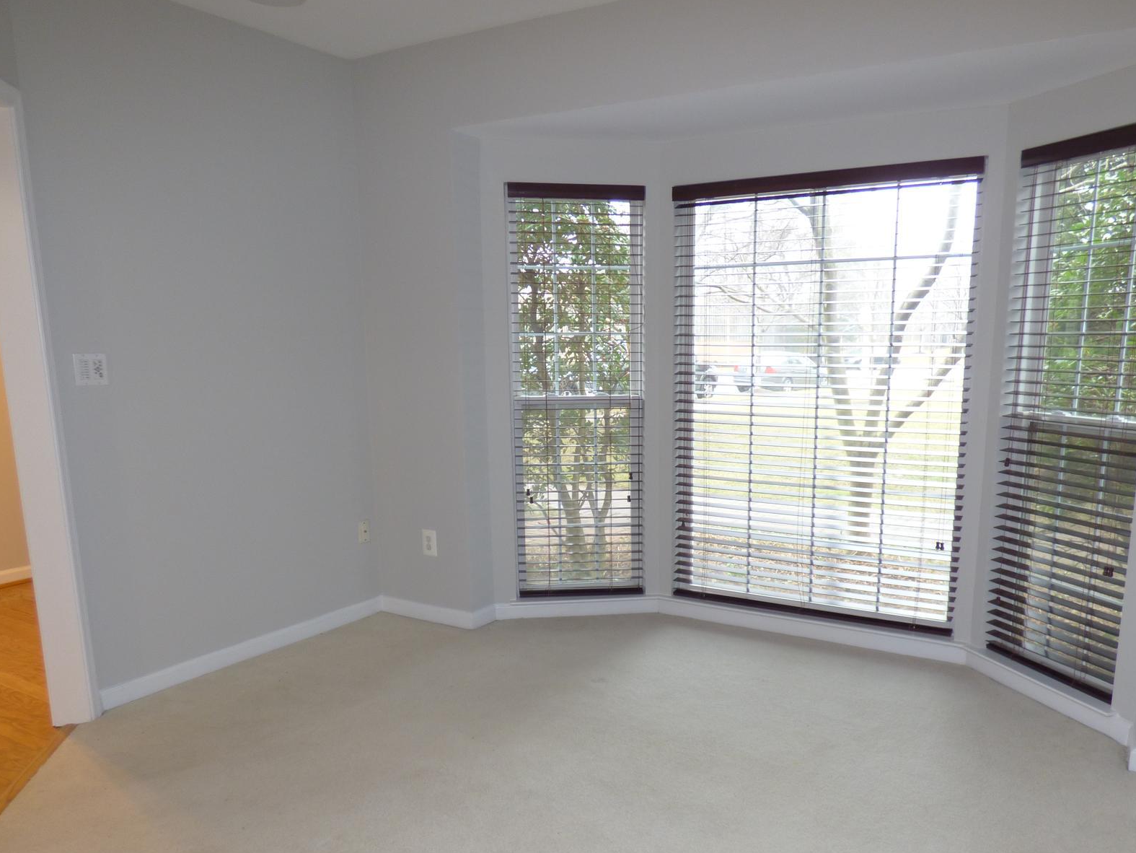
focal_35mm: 26
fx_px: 853
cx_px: 631
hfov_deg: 67.1
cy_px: 527
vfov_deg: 52.6
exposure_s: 1/10
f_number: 2.8
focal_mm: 3.58
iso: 100
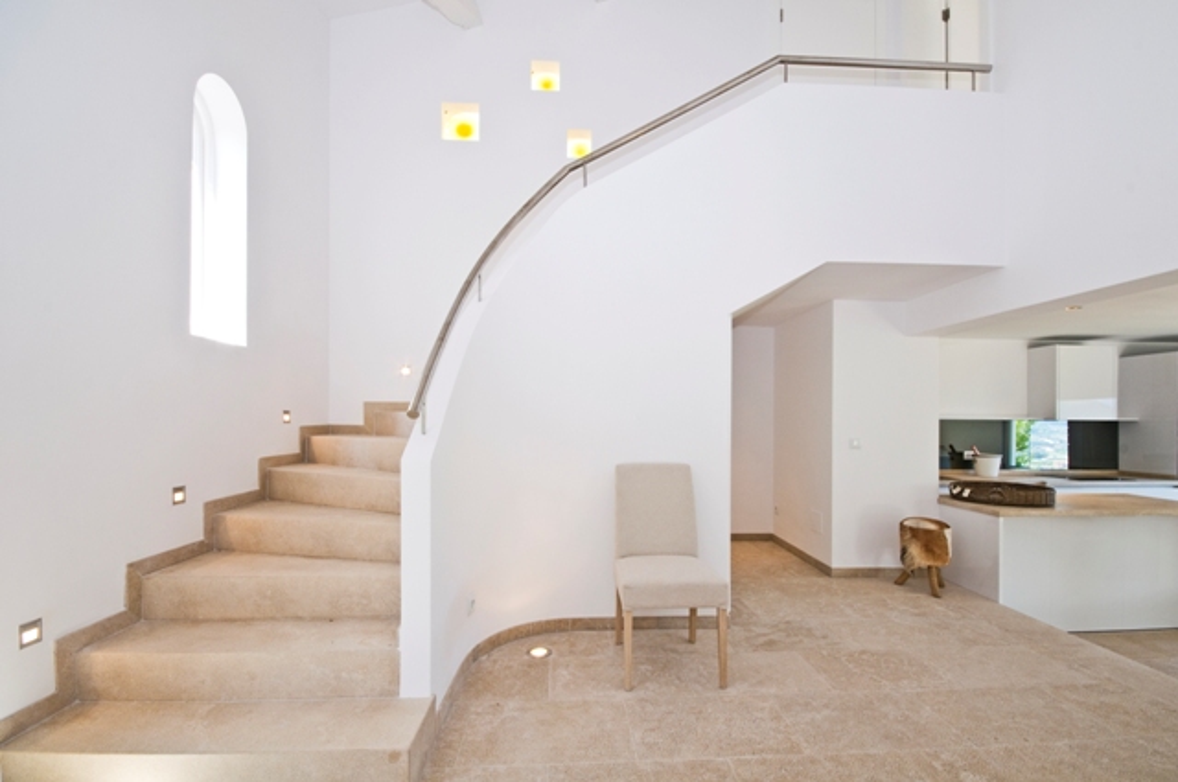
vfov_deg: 77.2
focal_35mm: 15
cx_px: 589
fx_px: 490
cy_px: 391
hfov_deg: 100.5
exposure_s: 1/13
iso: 200
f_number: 11
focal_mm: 10
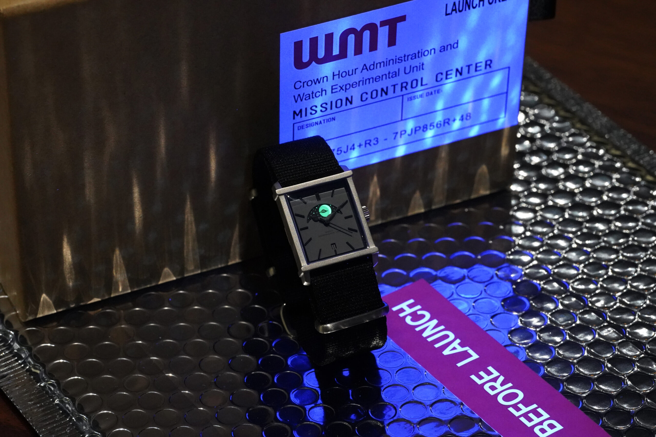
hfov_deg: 19.5
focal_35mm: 105
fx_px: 1913
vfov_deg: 13.0
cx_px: 328
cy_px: 218
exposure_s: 1/40
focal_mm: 105
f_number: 11
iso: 12800
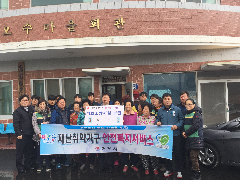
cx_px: 114
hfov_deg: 53.9
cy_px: 99
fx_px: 236
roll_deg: +1.9
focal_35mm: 34
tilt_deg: +3.5
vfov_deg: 41.7
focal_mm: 4.15
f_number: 2.2
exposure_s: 1/221
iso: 32
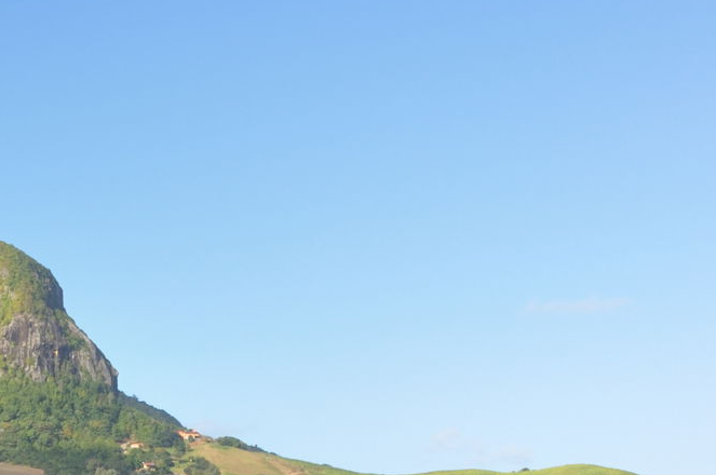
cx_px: -140
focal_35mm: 113
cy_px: 337
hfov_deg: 17.3
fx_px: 2244
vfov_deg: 12.1
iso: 200
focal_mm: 26
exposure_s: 1/125
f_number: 11
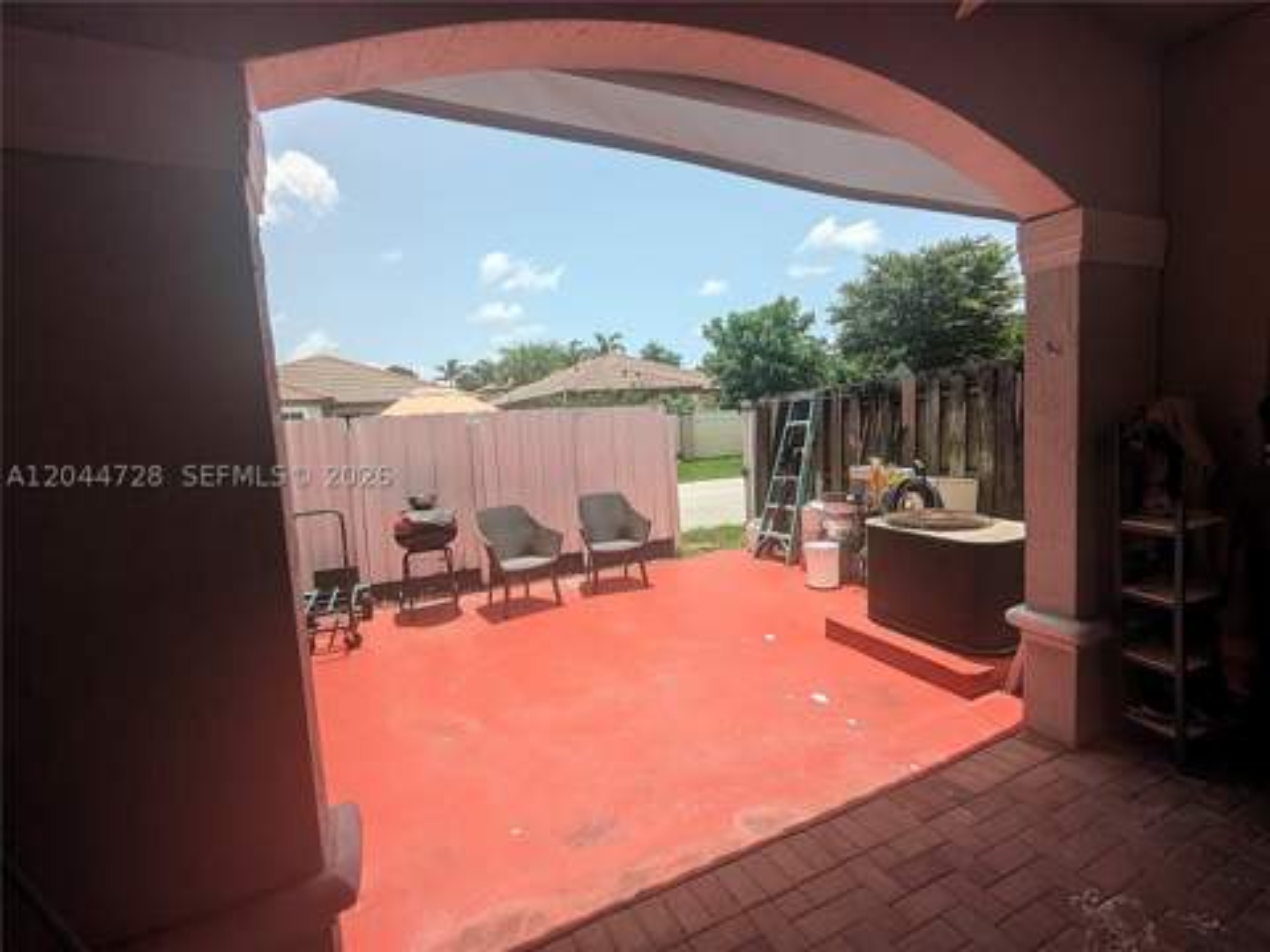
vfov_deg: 78.1
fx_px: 587
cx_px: 635
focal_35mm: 16
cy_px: 476
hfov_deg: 94.5
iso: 53
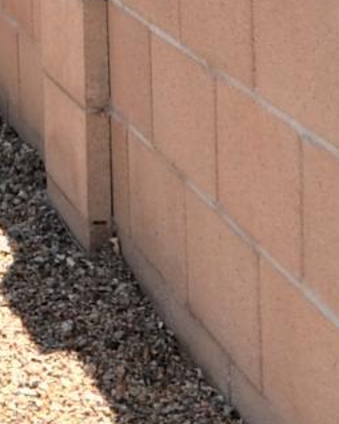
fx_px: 1996
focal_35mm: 159
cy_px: -402
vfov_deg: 11.1
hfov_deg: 9.3
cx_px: -267
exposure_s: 1/250
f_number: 8
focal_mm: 12
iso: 100
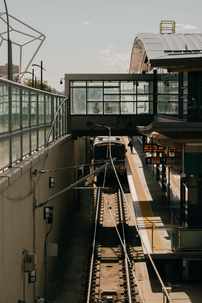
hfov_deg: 13.0
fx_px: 884
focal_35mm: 105
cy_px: 152
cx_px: 101
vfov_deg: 19.5
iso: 100
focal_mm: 70
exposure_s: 1/125
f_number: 4
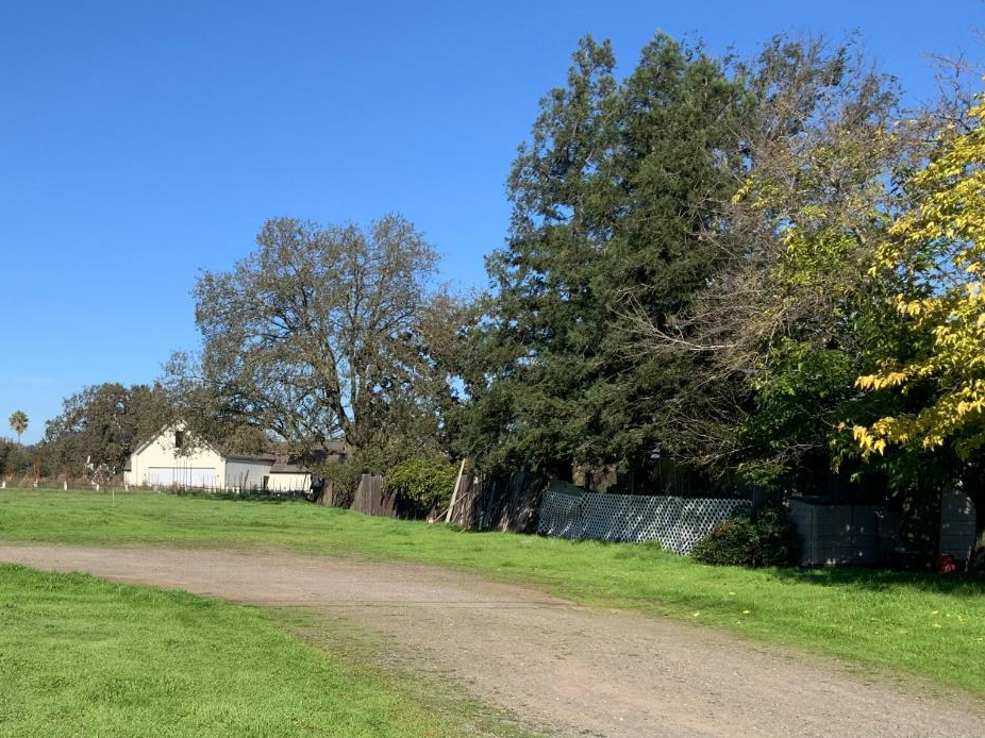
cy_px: 595
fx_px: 1337
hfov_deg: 39.8
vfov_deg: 30.1
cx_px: 302
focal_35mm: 47
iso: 20
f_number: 1.8
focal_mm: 3
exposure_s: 1/1984
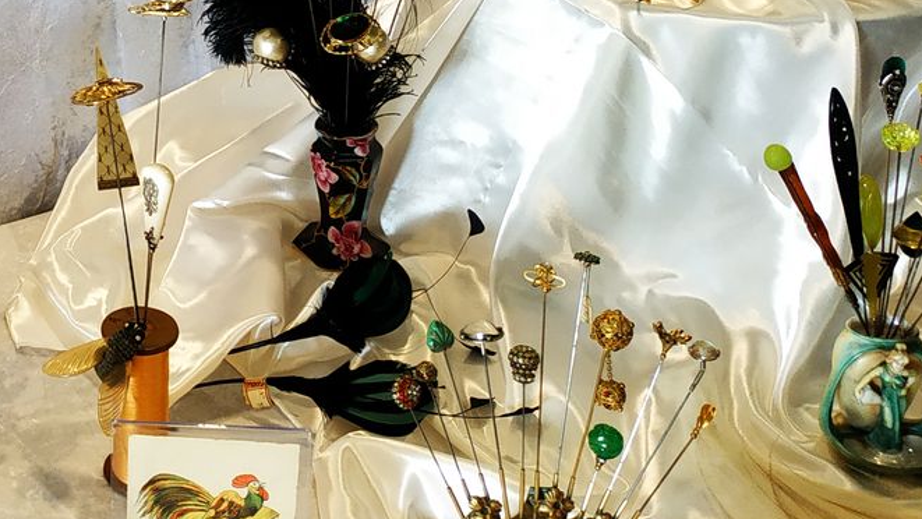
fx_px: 1394
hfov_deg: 33.4
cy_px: -145
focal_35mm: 57
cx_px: -8
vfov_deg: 19.5
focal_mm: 3.94
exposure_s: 1/50
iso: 250
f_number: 1.9
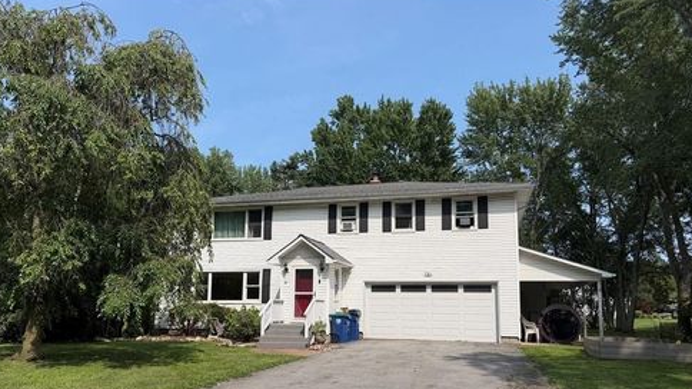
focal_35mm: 27
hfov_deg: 69.9
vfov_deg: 42.4
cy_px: 255
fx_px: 495
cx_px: 345
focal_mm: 6.76
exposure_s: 1/5714
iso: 80
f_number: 1.78
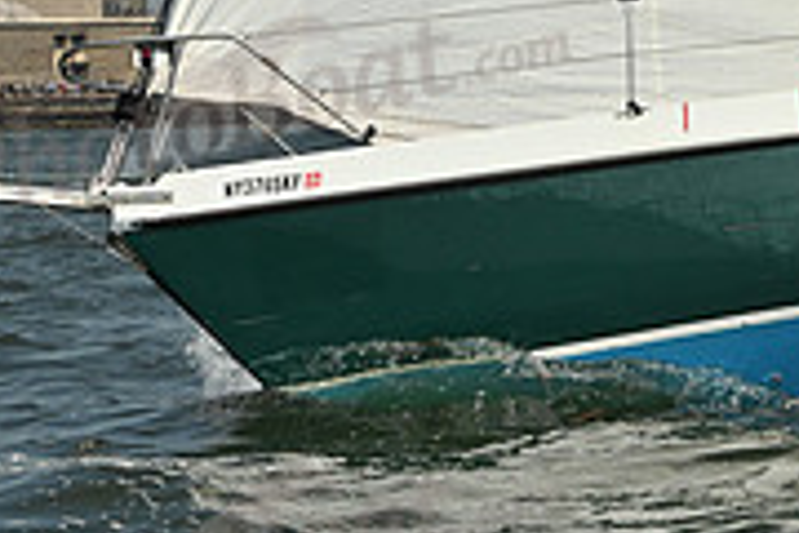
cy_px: -184
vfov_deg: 5.0
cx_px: 803
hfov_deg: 7.5
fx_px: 6081
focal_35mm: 274
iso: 320
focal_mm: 85
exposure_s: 1/1600
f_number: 13
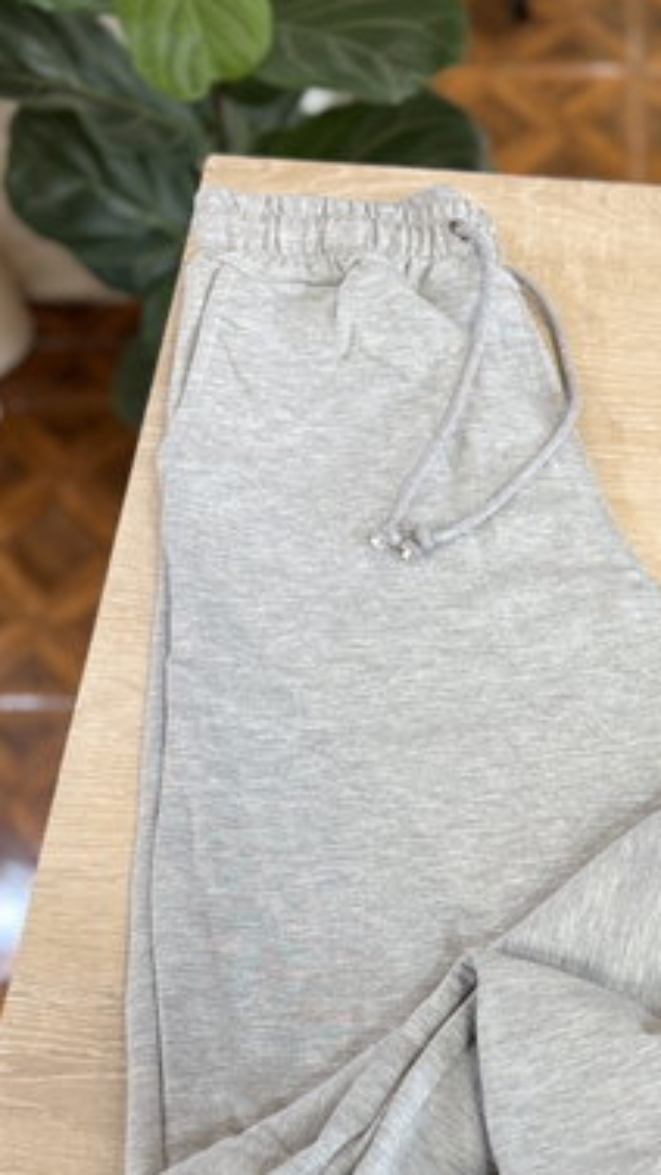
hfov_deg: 30.9
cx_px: 561
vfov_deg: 53.1
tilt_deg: -70.3
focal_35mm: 37
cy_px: 775
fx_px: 1153
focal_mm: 6.76
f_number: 1.78
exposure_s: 1/121
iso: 160
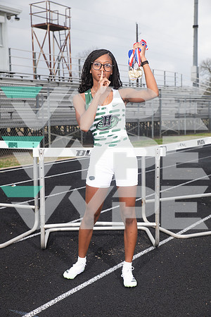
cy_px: 158
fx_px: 457
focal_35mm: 52
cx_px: 106
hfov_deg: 26.0
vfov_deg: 38.2
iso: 250
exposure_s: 1/400
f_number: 6.3
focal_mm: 52
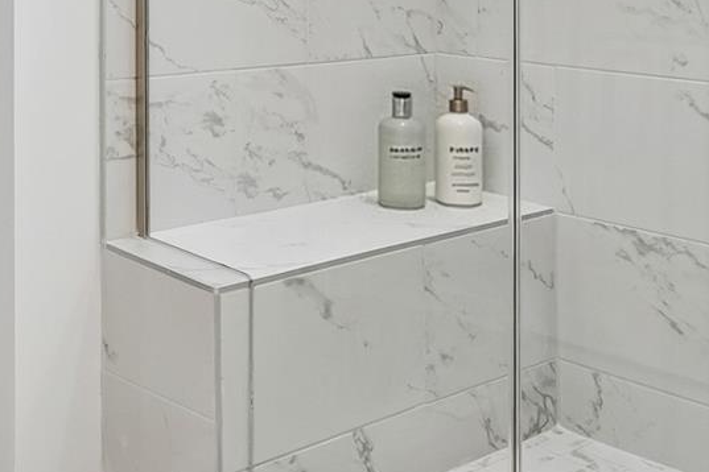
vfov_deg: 20.9
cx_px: 151
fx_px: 1201
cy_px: -85
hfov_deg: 32.1
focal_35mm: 61
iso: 400
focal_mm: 16
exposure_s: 1/10
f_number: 8
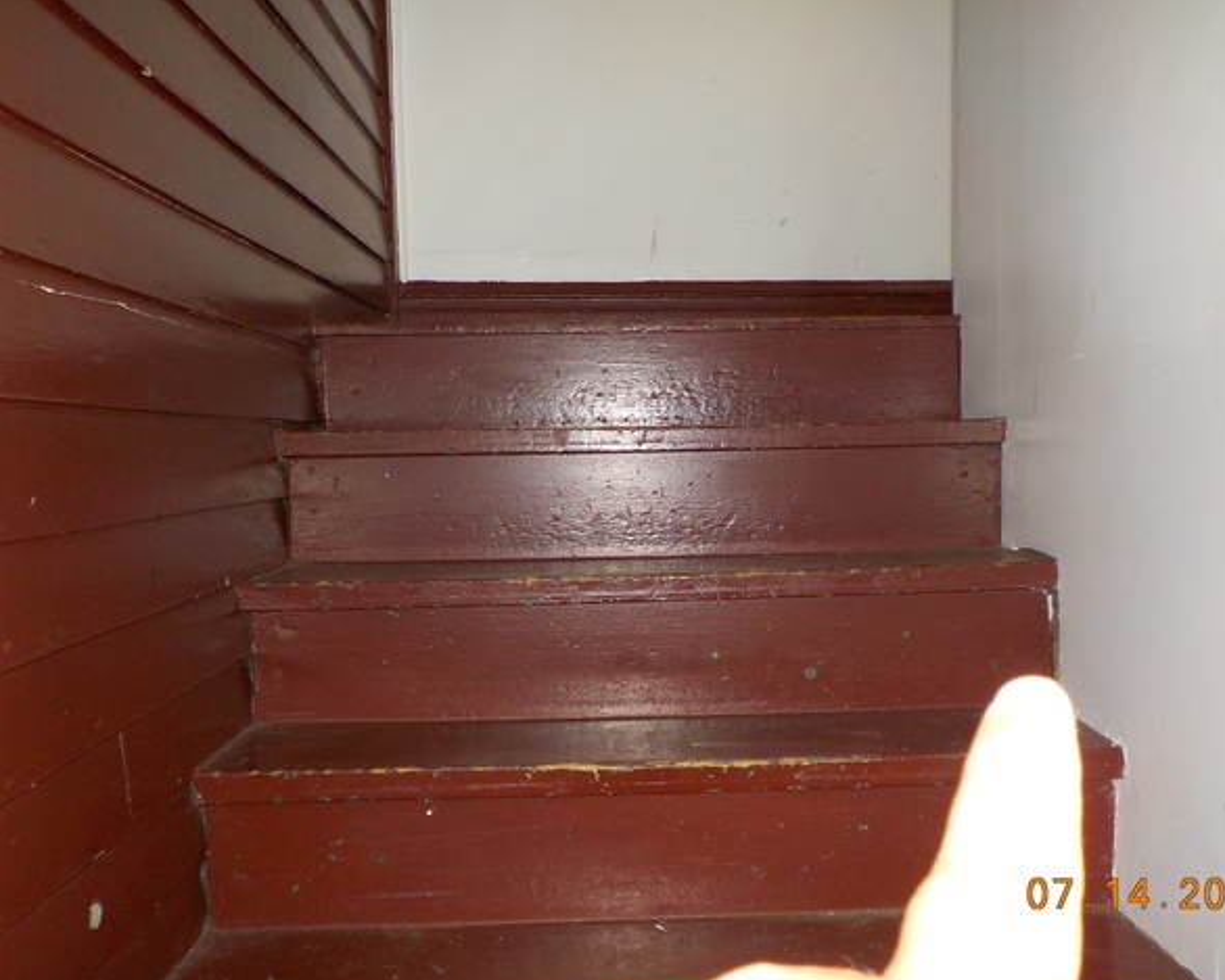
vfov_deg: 45.8
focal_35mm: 32
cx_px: 667
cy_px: 497
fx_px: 1160
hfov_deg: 55.6
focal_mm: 4.1
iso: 200
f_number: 3.3
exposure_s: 1/30
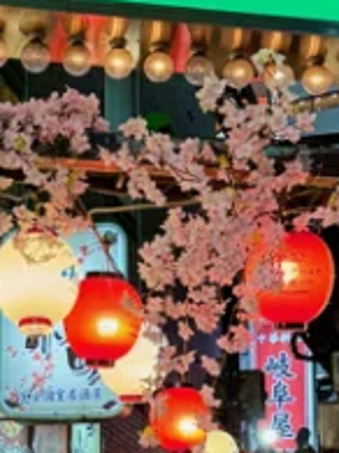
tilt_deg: +12.0
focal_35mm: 126
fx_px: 1647
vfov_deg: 15.6
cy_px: 346
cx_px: 21
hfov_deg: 11.7
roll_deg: +0.1
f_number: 1.78
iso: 200
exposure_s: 1/100
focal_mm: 6.86
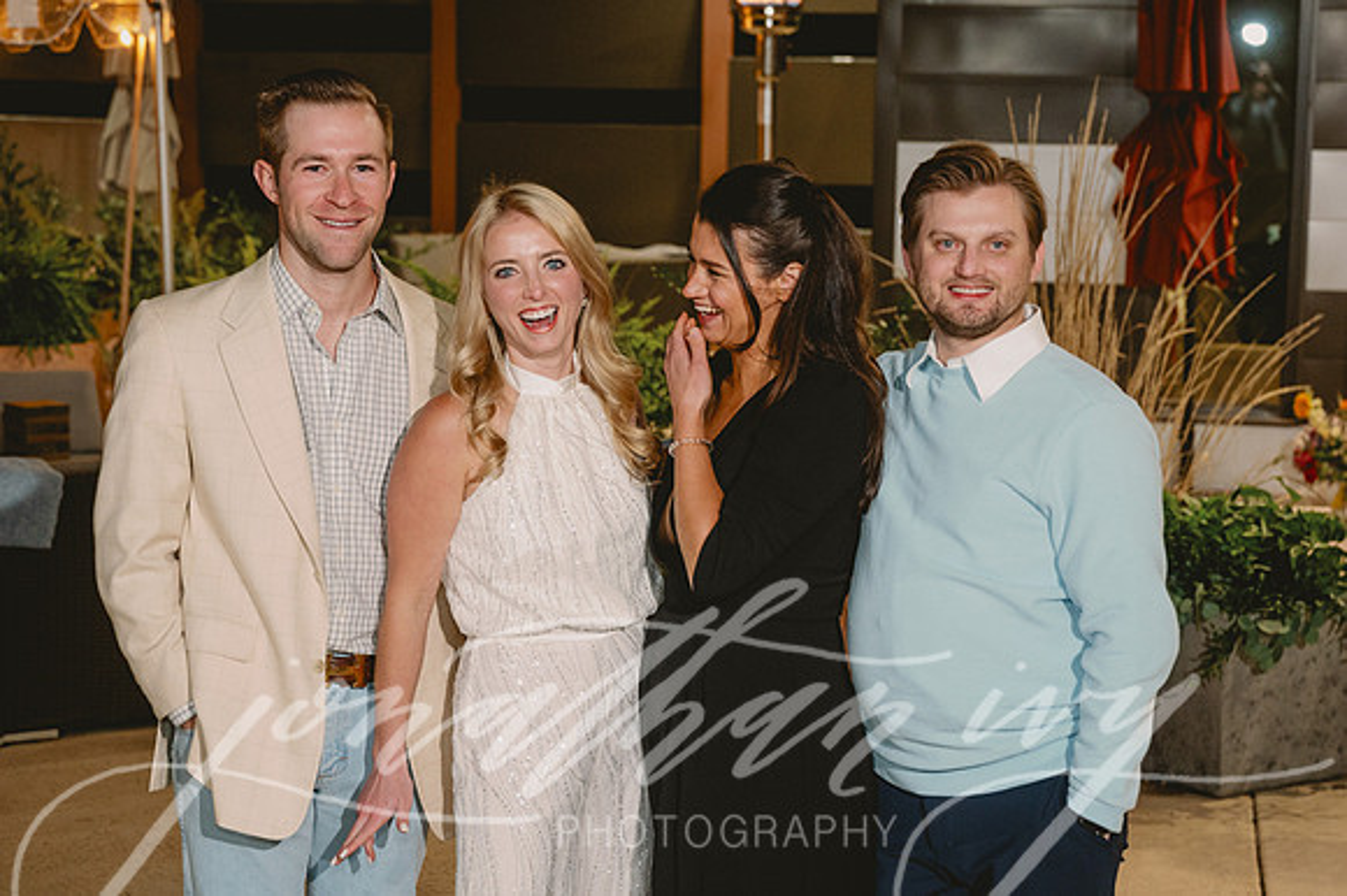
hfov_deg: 27.0
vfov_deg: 18.2
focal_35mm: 75
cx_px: 662
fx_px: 2803
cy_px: 521
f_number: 4
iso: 1600
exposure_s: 1/50
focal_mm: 60
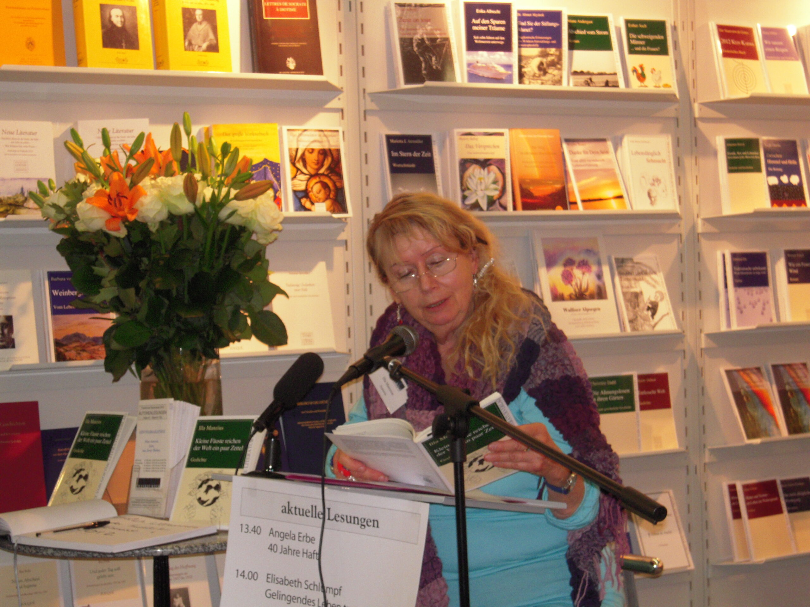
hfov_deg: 24.1
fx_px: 1895
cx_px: 405
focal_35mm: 81
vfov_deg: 18.2
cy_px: 304
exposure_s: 1/30
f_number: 4.7
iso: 400
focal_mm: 14.5
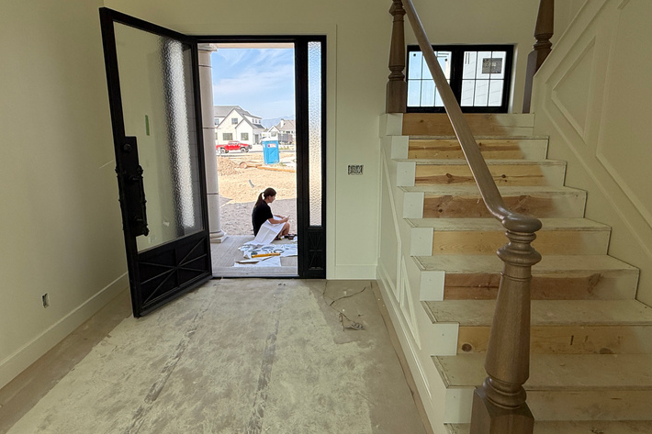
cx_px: 324
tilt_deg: -11.2
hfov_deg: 81.2
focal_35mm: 21
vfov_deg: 59.5
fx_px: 380
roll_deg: +0.5
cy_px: 213
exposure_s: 1/455
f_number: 2.2
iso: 64
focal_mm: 2.22
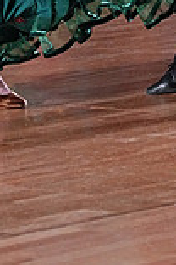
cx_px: 96
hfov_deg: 3.8
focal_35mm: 360
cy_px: -183
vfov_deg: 5.6
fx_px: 2640
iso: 6400
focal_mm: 97
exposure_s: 1/400
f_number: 4.5
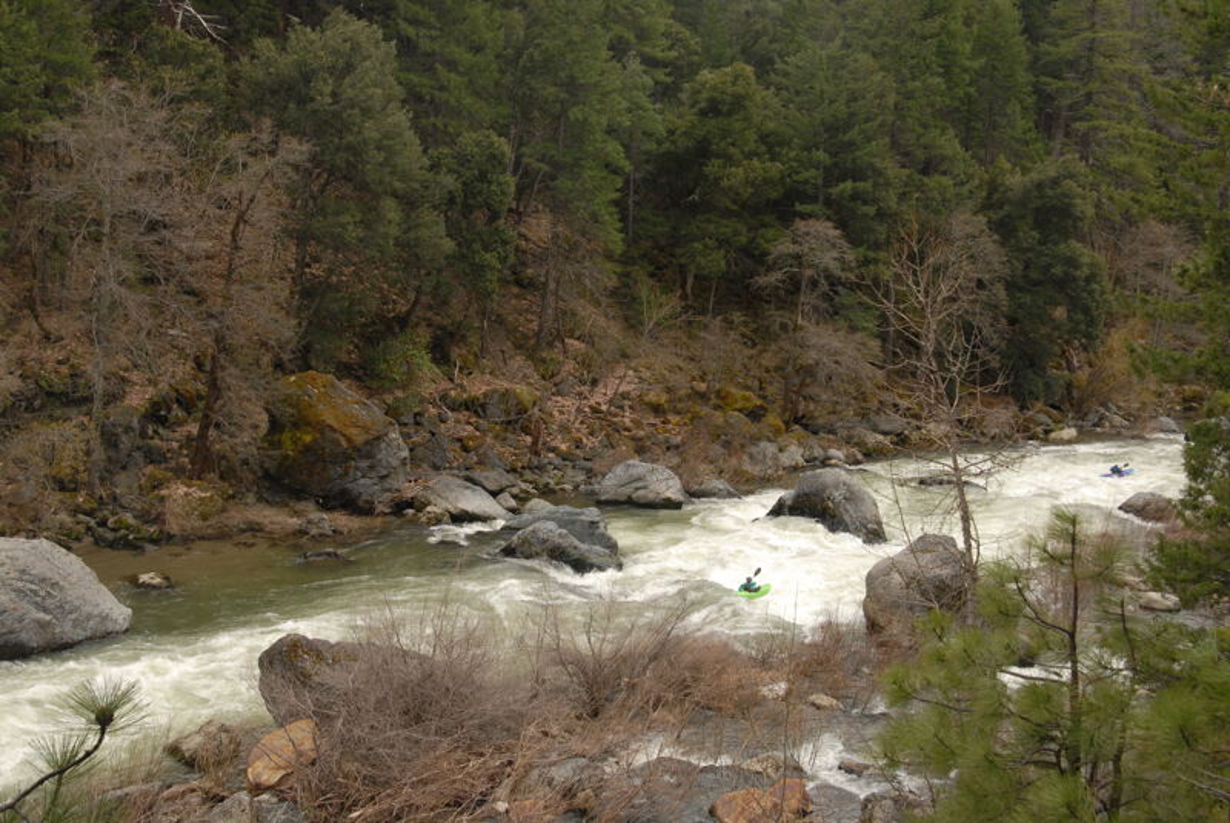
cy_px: 412
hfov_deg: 46.4
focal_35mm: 42
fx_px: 1436
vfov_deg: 32.0
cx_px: 615
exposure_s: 1/125
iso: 250
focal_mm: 28
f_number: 7.1
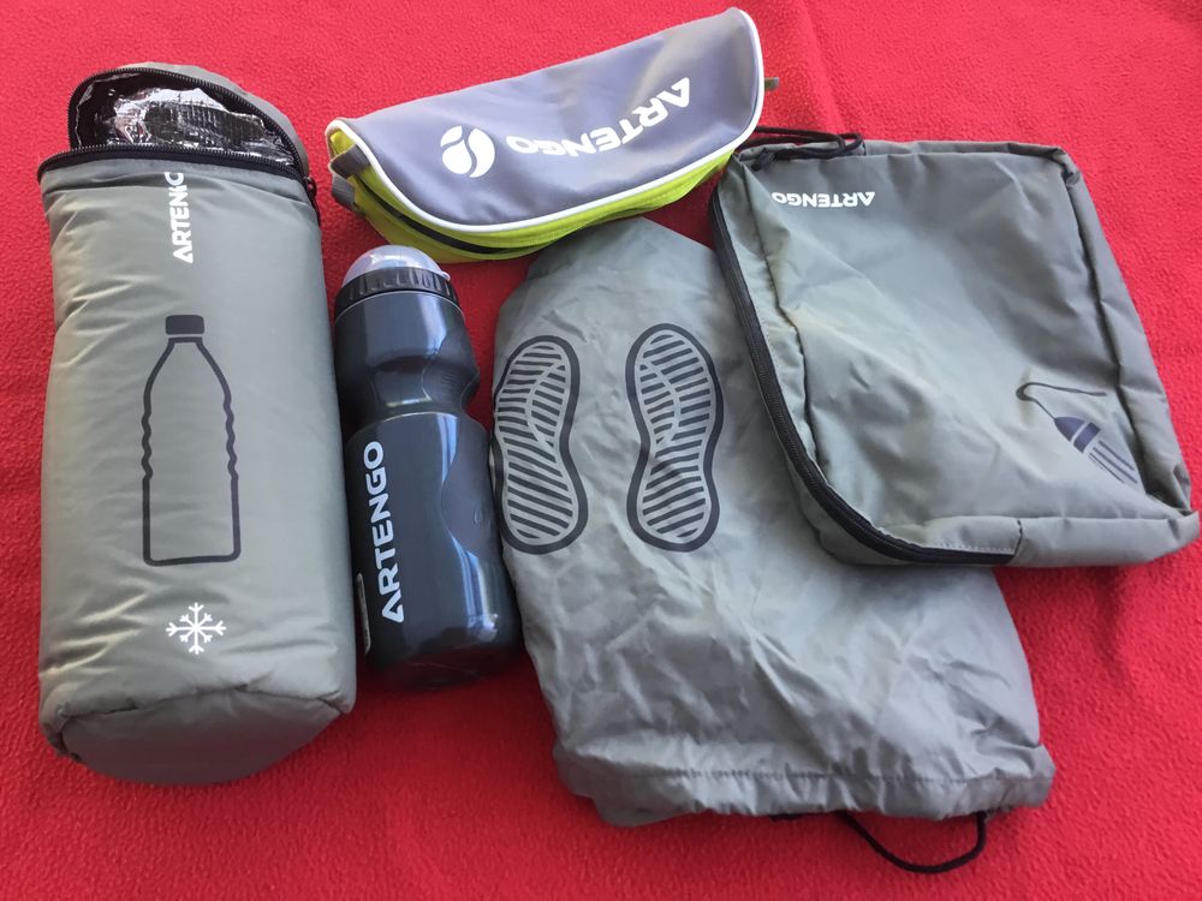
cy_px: 450
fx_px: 1076
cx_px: 601
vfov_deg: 45.4
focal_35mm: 31
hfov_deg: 58.4
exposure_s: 1/33
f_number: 2.4
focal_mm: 3.3
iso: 100
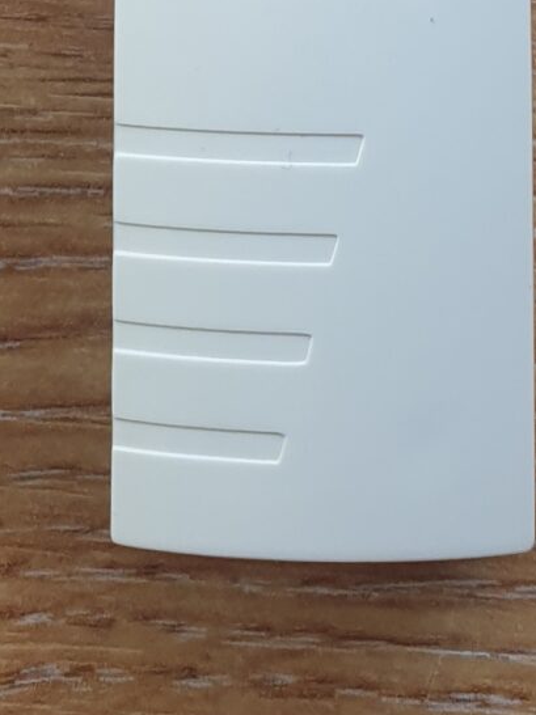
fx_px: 2521
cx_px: 271
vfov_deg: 13.5
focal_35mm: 122
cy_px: -783
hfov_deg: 12.1
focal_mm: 4.3
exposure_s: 1/100
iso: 64
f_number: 2.4
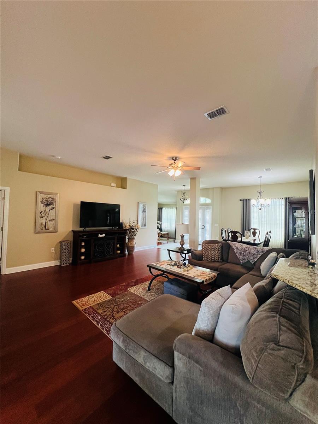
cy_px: 212
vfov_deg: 106.2
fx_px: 159
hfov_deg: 89.9
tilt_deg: +2.0
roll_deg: -1.6
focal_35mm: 13
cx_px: 159
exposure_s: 1/60
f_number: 1.8
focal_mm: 1.57
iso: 400
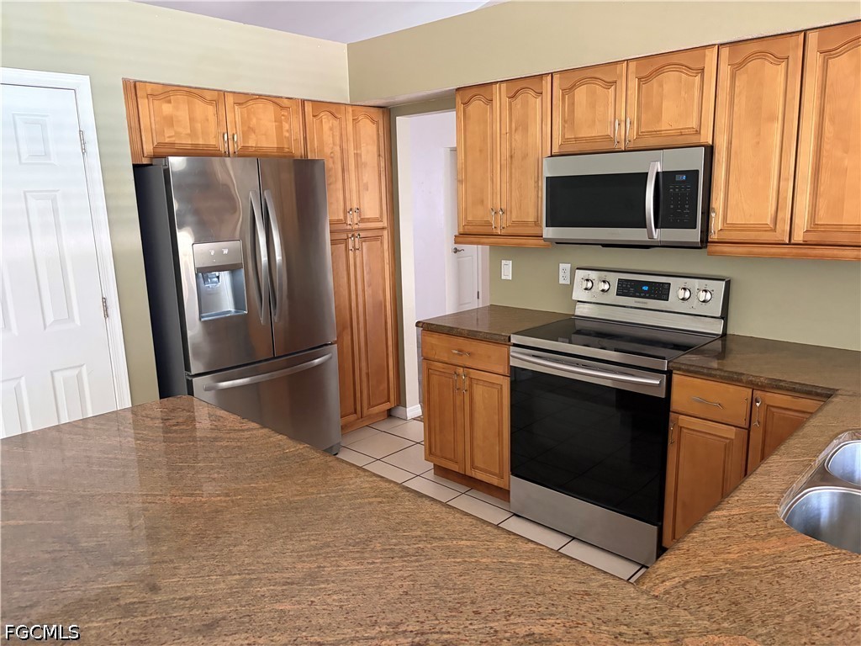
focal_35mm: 26
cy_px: 323
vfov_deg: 53.1
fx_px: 647
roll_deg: +4.2
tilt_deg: -8.0
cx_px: 430
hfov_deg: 67.3
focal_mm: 5.96
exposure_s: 1/60
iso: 400
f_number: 1.6
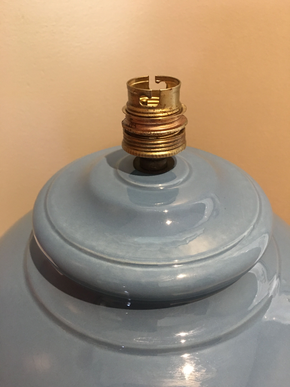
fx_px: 324
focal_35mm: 29
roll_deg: +0.9
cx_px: 145
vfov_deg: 61.7
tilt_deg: -34.3
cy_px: 194
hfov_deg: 48.2
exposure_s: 1/8
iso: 125
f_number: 2.2
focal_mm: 4.15
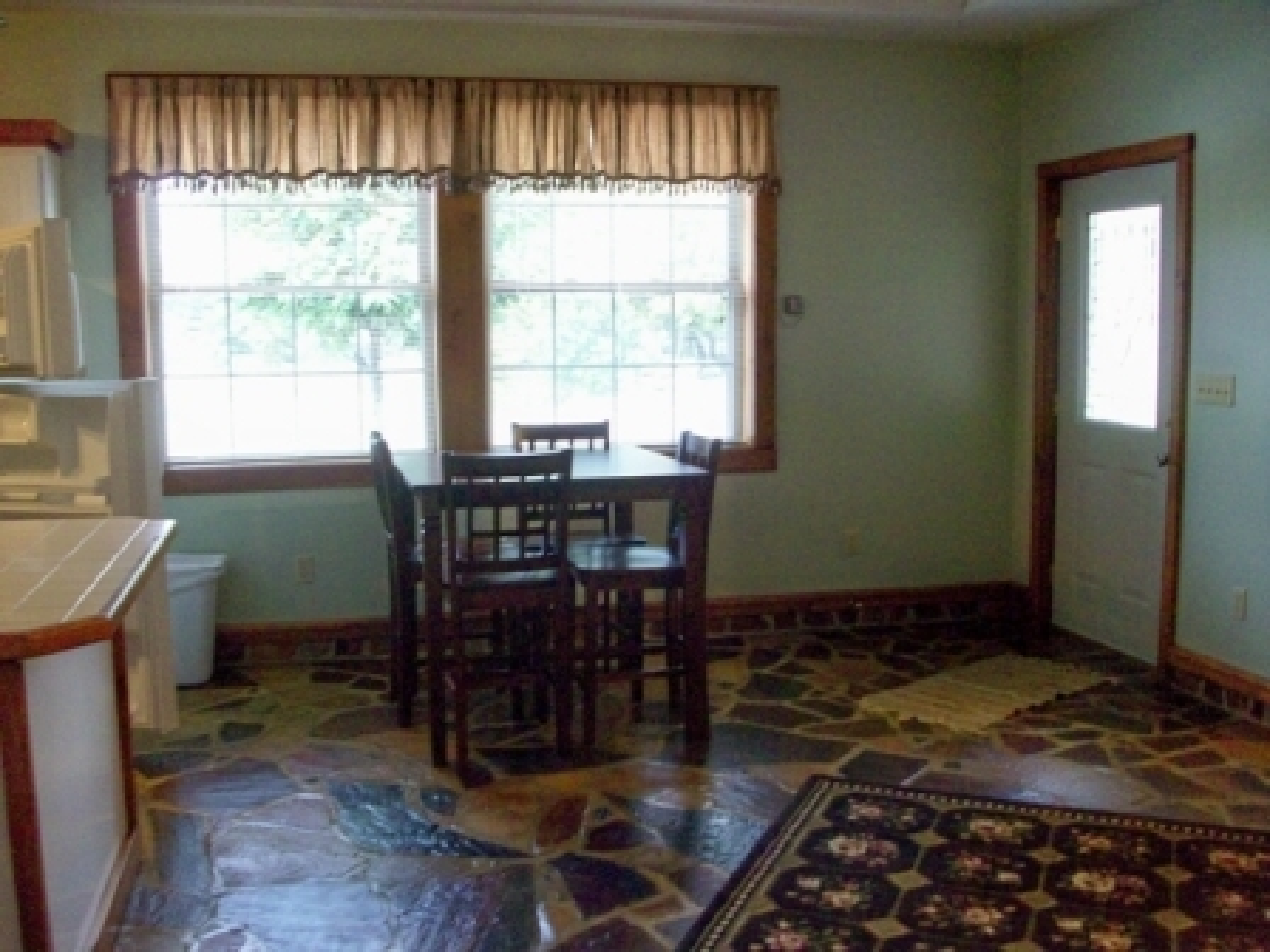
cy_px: 476
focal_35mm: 34
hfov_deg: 54.0
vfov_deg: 41.8
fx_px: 1247
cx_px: 635
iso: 160
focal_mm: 5.7
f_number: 2.8
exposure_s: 1/25.8
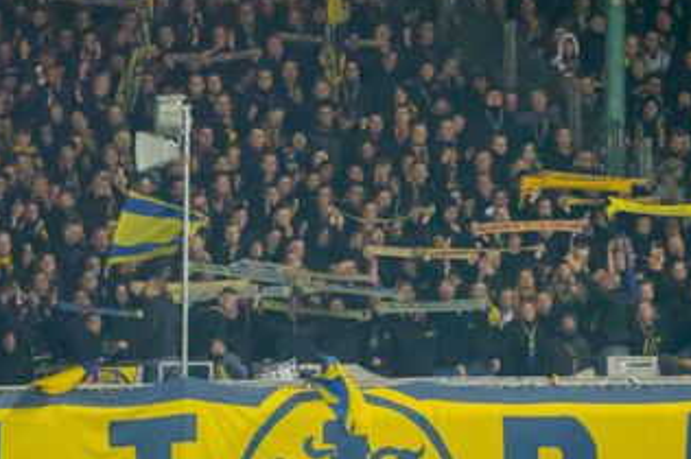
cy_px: 247
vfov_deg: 1.5
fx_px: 17314
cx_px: 356
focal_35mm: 903
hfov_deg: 2.3
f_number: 4
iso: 3200
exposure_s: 1/250
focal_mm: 183.43
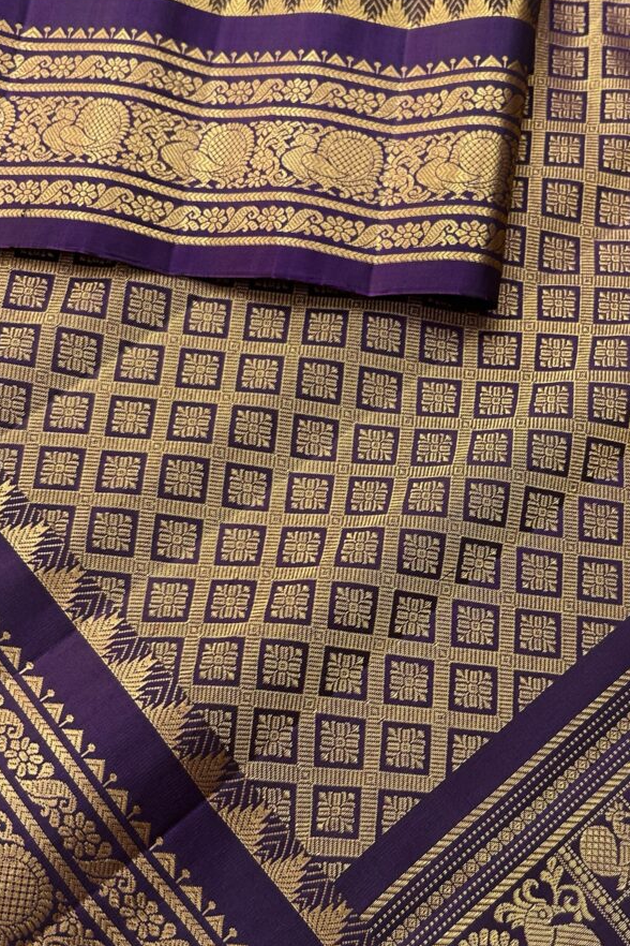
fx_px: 1207
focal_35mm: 46
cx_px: 462
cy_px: 516
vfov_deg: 42.7
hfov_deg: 28.9
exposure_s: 1/100
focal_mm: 5.7
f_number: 1.5
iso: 64
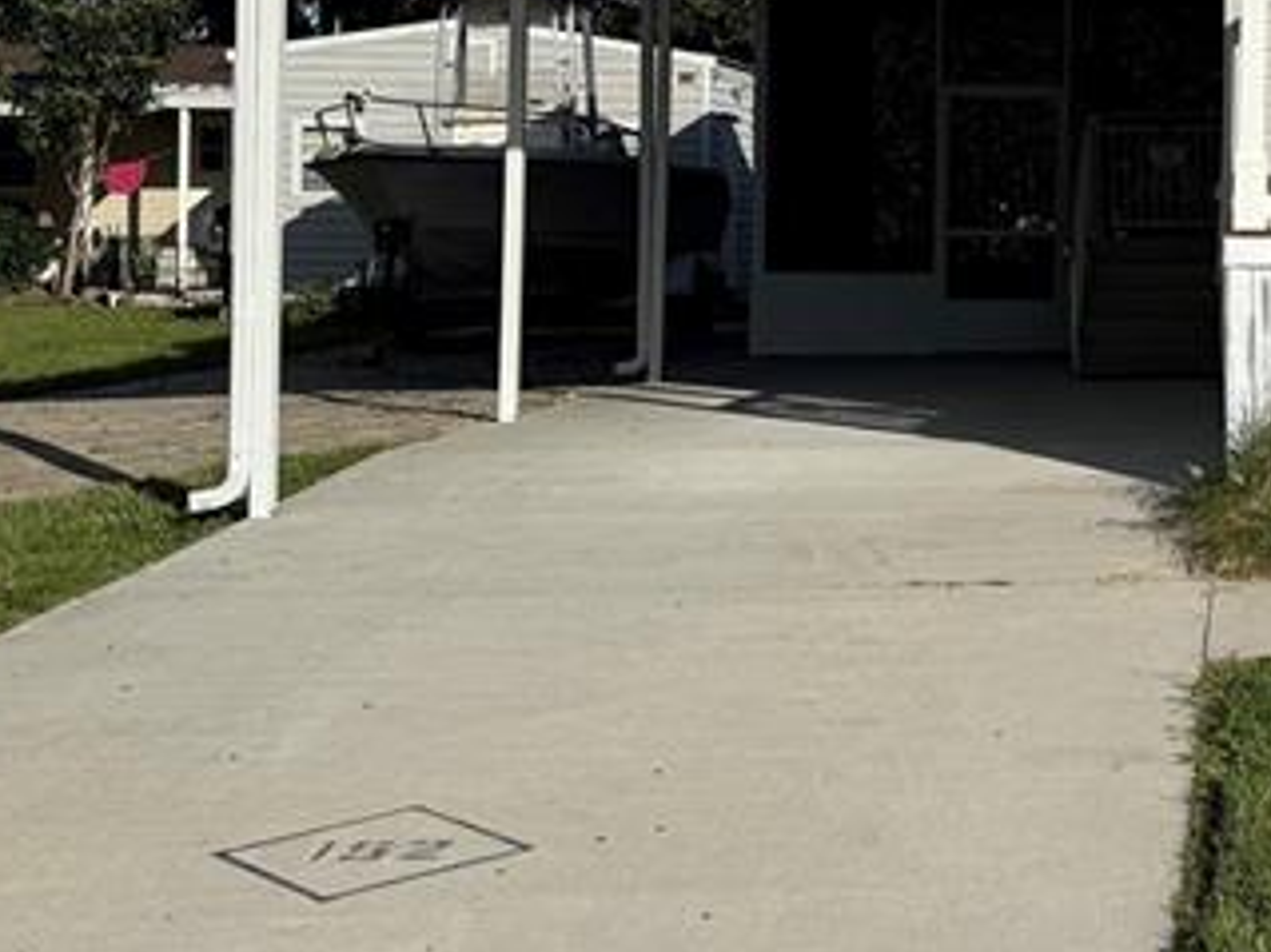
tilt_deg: +2.1
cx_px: 1606
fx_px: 2826
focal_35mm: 77
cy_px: 135
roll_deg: -0.2
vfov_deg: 18.9
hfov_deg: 22.8
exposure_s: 1/9091
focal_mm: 6.76
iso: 80
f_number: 1.78
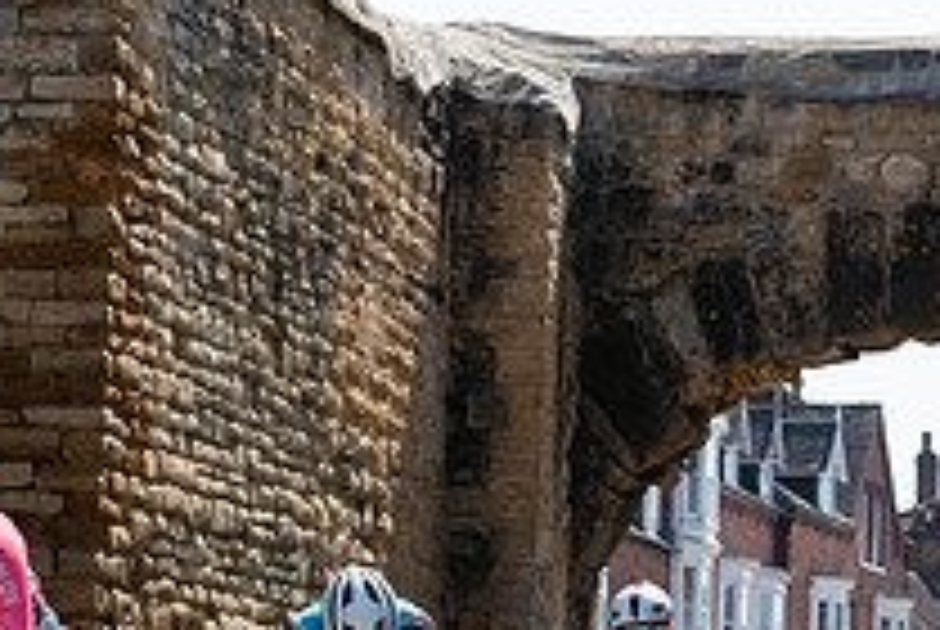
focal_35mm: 208
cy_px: 623
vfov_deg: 6.6
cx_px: -126
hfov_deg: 9.8
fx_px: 5439
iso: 160
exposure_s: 1/800
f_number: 5
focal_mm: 75
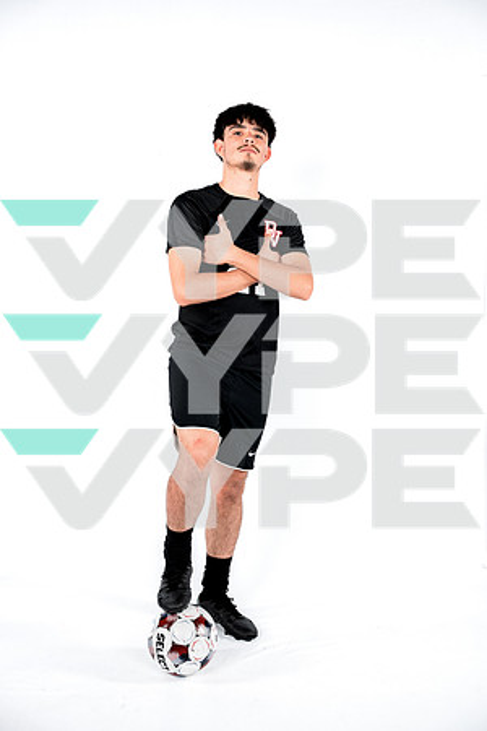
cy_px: 366
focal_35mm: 43
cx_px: 244
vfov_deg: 45.6
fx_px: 868
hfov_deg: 31.3
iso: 160
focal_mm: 42.8
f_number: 4.5
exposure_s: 1/250
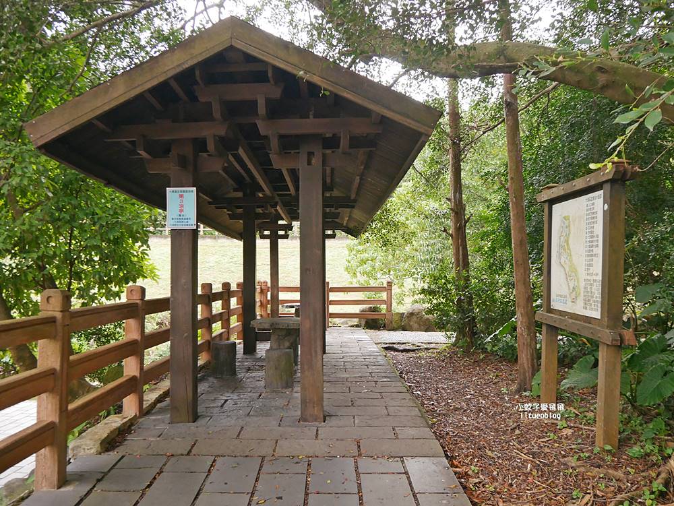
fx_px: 545
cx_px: 337
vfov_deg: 49.8
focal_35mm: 28
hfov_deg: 63.4
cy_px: 253
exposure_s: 1/60
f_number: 3.5
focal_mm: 14
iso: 1000
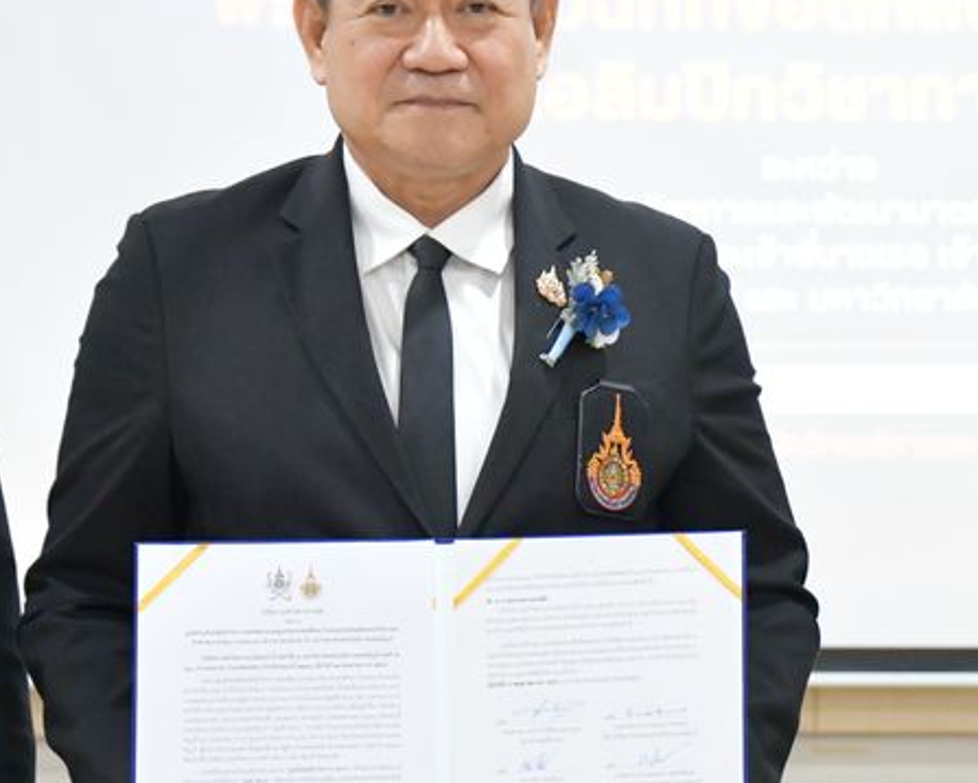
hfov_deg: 10.3
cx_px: 845
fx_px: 5415
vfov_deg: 8.3
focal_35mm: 187
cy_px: 379
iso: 8000
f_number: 4.8
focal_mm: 58
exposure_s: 1/125
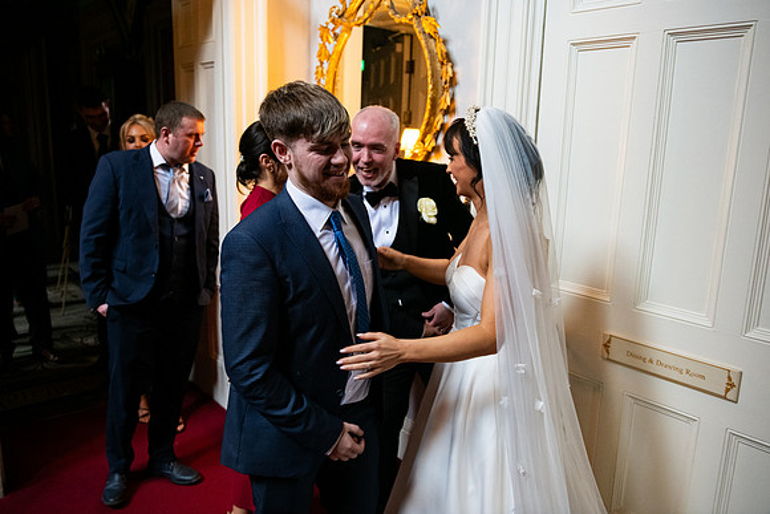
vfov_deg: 46.4
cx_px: 385
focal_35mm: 28
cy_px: 257
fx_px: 599
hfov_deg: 65.5
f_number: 3.5
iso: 1600
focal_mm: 28
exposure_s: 1/160
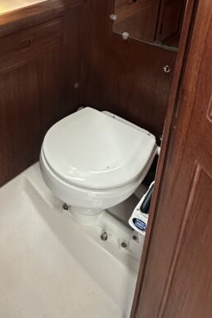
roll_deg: -0.1
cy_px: 65
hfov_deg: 33.7
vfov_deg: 47.0
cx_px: 59
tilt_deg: -25.4
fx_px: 344
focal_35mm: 39
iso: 640
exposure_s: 1/60
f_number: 2.2
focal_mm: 2.22
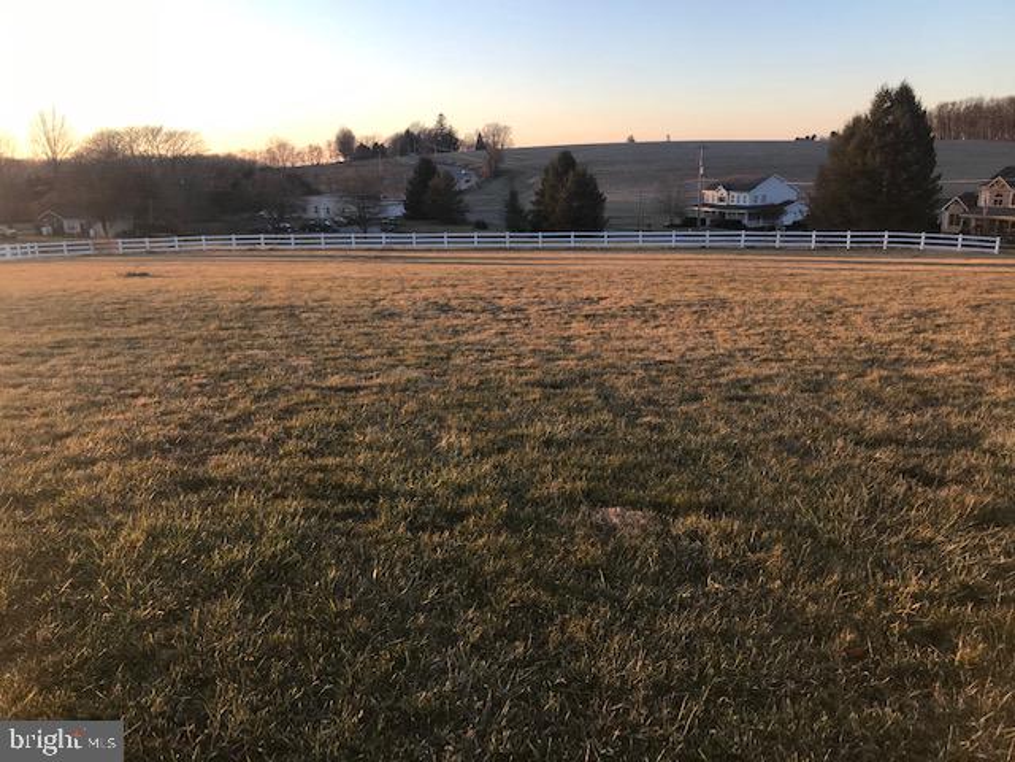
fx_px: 821
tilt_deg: -15.7
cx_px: 508
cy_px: 381
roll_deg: +2.0
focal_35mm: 28
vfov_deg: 49.7
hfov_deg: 63.4
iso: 20
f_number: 1.8
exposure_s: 1/335
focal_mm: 3.99
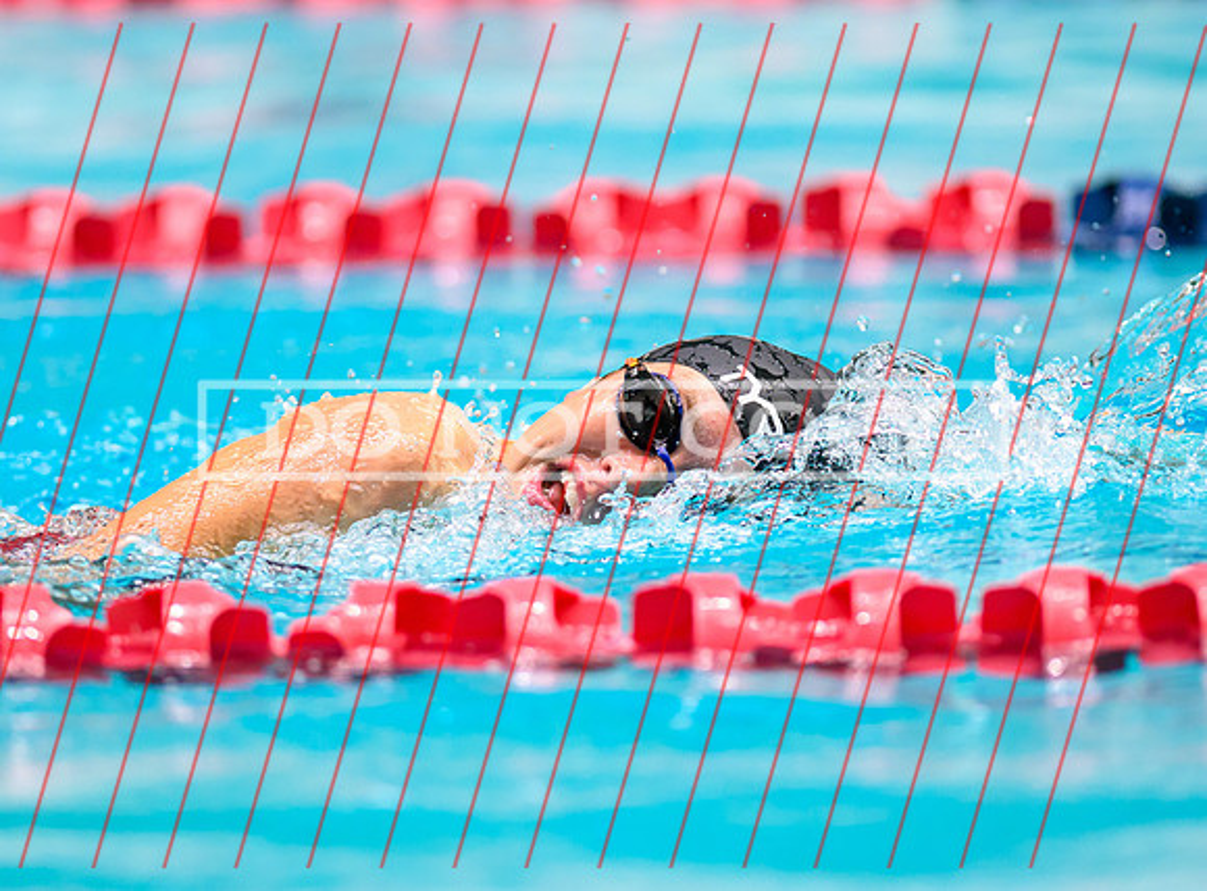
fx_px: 17116
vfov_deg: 3.0
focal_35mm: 494
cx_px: 536
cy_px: 411
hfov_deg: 4.0
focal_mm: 300
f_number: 2.8
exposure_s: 1/800
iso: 2500
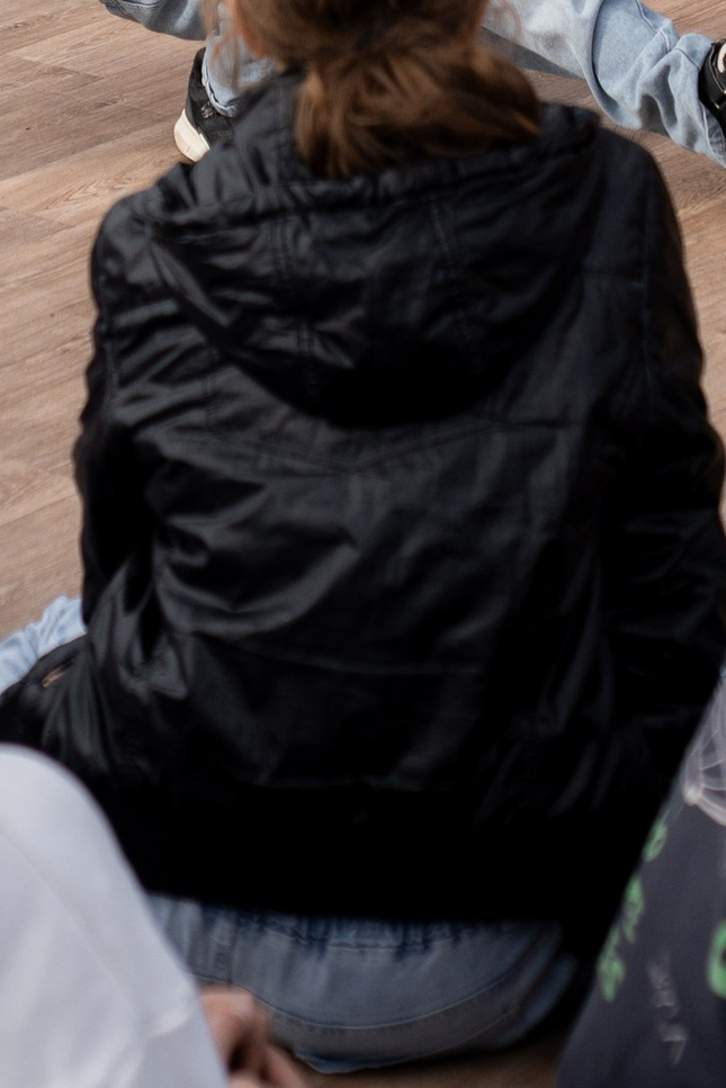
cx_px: 289
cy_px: -542
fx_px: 4203
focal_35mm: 139
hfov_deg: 9.9
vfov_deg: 13.9
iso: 100
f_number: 2.5
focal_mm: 35
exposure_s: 1/1600
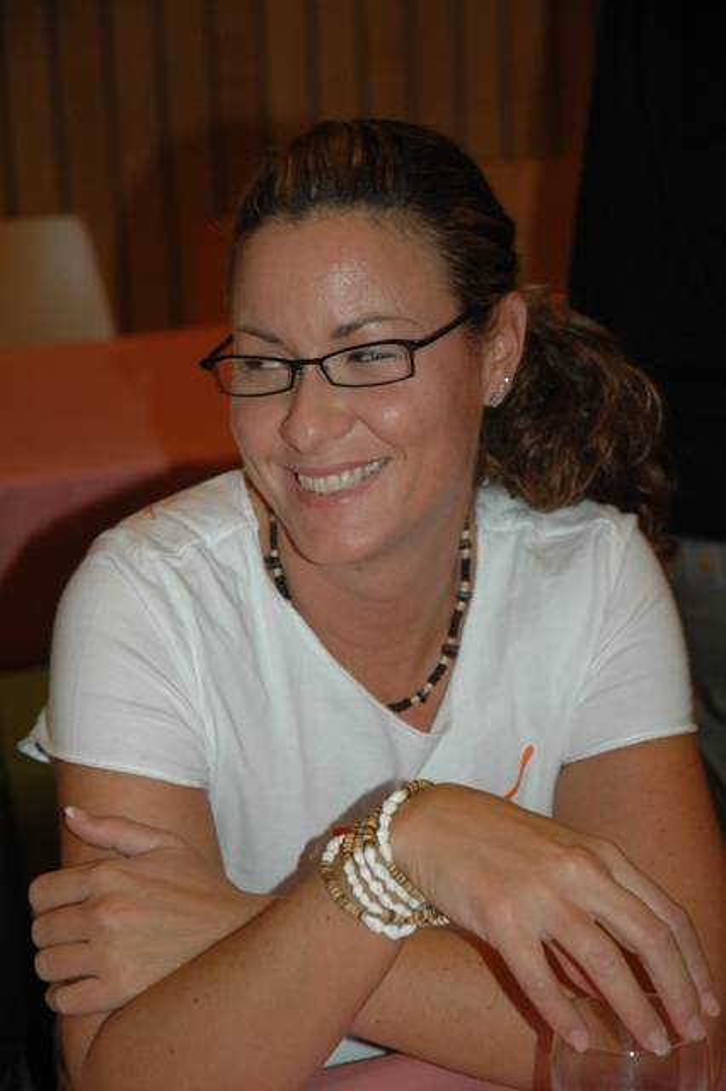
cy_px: 546
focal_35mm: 105
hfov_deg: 13.0
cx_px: 363
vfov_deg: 19.5
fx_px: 3179
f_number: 4.5
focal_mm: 70
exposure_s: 1/60
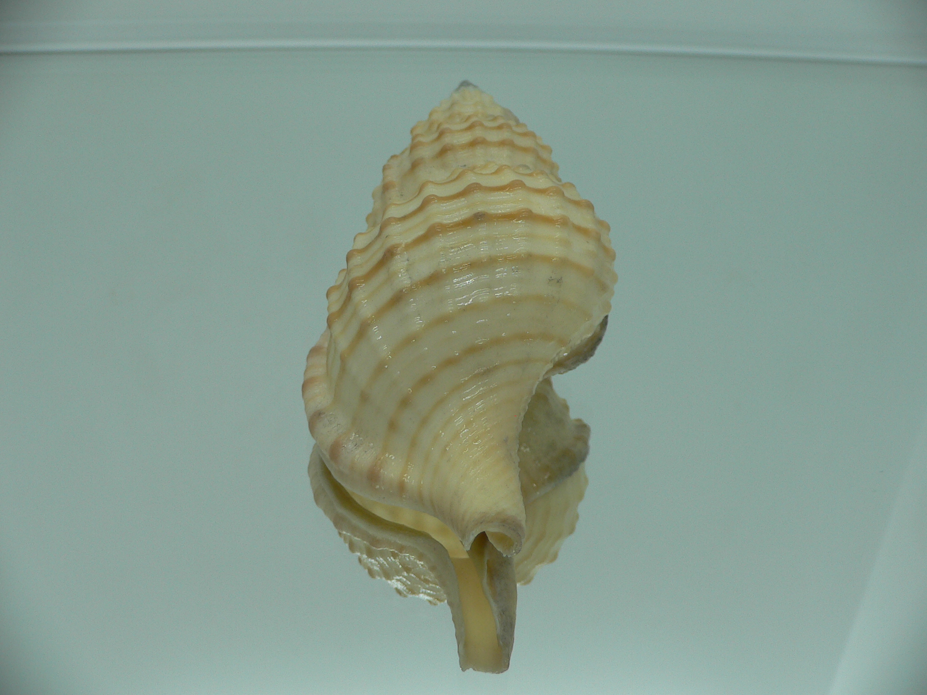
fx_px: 937
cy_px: 348
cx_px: 464
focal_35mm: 35
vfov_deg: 40.7
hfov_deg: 52.6
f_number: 2.8
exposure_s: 1/60
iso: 80
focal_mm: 4.6
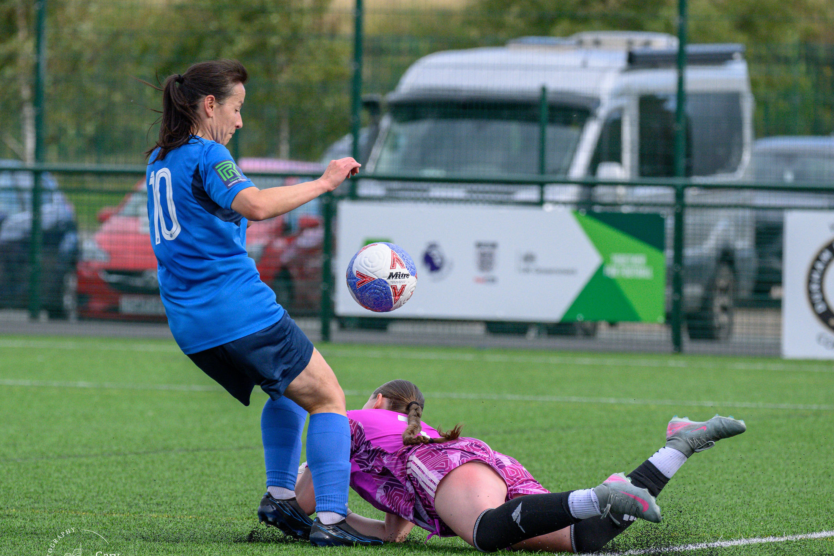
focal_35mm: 425
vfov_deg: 3.2
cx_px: 452
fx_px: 9845
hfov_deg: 4.9
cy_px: 270
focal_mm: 240
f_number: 5
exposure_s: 1/2500
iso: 1250
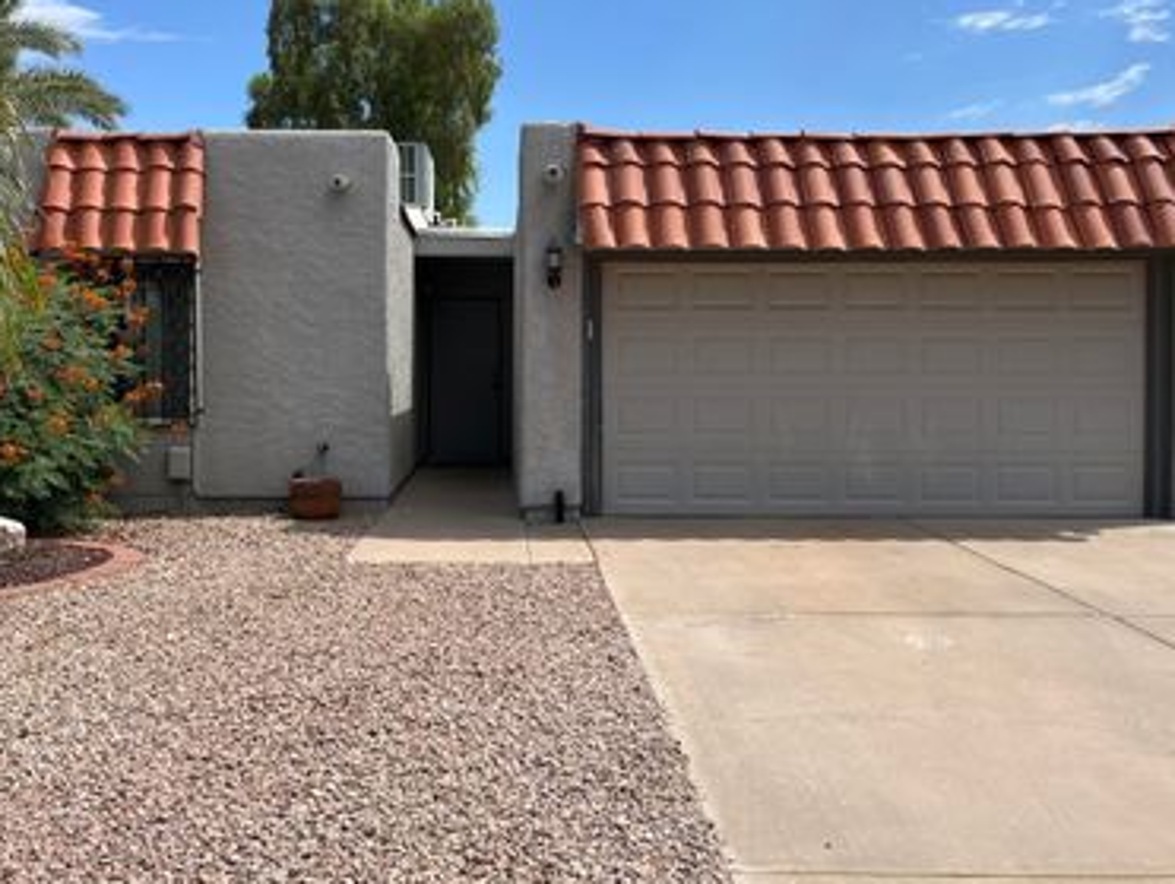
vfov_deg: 40.7
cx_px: 523
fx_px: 1189
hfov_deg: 52.5
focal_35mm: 35
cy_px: 385
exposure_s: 1/3745
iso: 50
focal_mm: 5.1
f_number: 1.6
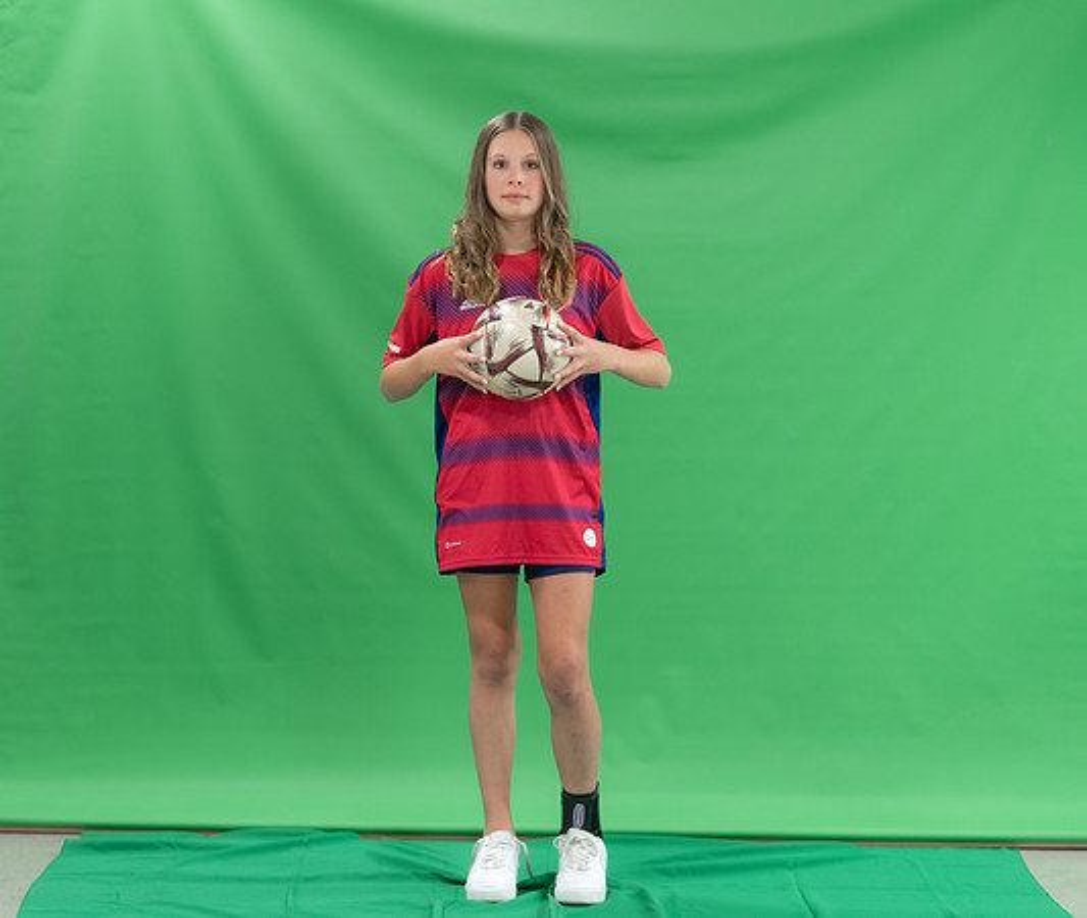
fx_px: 2820
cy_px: 457
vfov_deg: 18.5
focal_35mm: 86
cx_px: 486
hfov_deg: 21.8
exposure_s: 1/250
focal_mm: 71
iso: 1000
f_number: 2.8
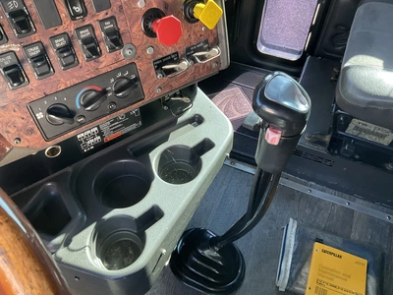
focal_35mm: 29
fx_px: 329
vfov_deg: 48.2
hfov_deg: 61.7
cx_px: 196
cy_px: 148
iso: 80
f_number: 1.8
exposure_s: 1/60
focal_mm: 3
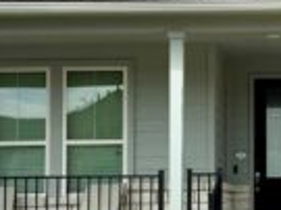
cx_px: 251
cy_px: 54
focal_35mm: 95
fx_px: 770
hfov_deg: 20.3
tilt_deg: +6.9
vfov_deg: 15.5
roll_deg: -1.9
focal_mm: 6.76
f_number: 1.78
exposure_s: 1/7092
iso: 80
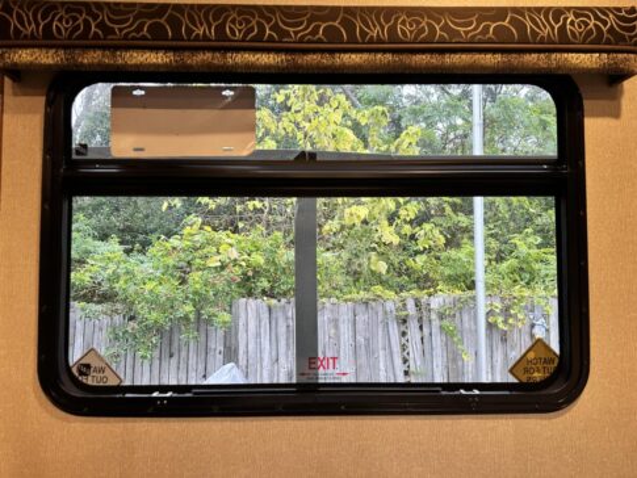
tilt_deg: +2.3
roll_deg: +0.8
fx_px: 442
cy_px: 239
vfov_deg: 56.8
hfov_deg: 71.6
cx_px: 318
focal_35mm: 24
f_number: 1.78
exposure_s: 1/60
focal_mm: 6.86
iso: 320
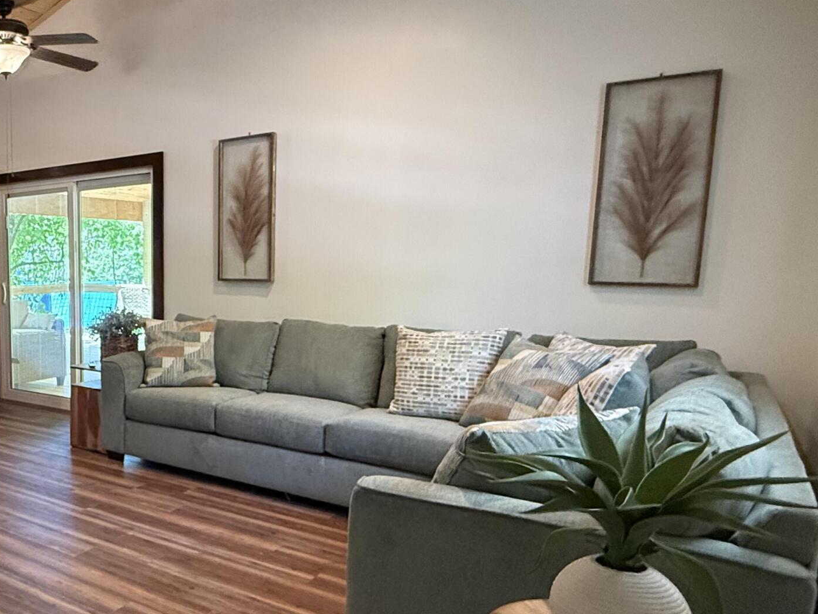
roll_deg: +0.7
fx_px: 709
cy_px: 336
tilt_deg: -6.0
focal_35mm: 30
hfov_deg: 51.5
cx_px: 55
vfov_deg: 46.7
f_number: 2.2
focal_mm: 2.22
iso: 640
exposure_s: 1/120
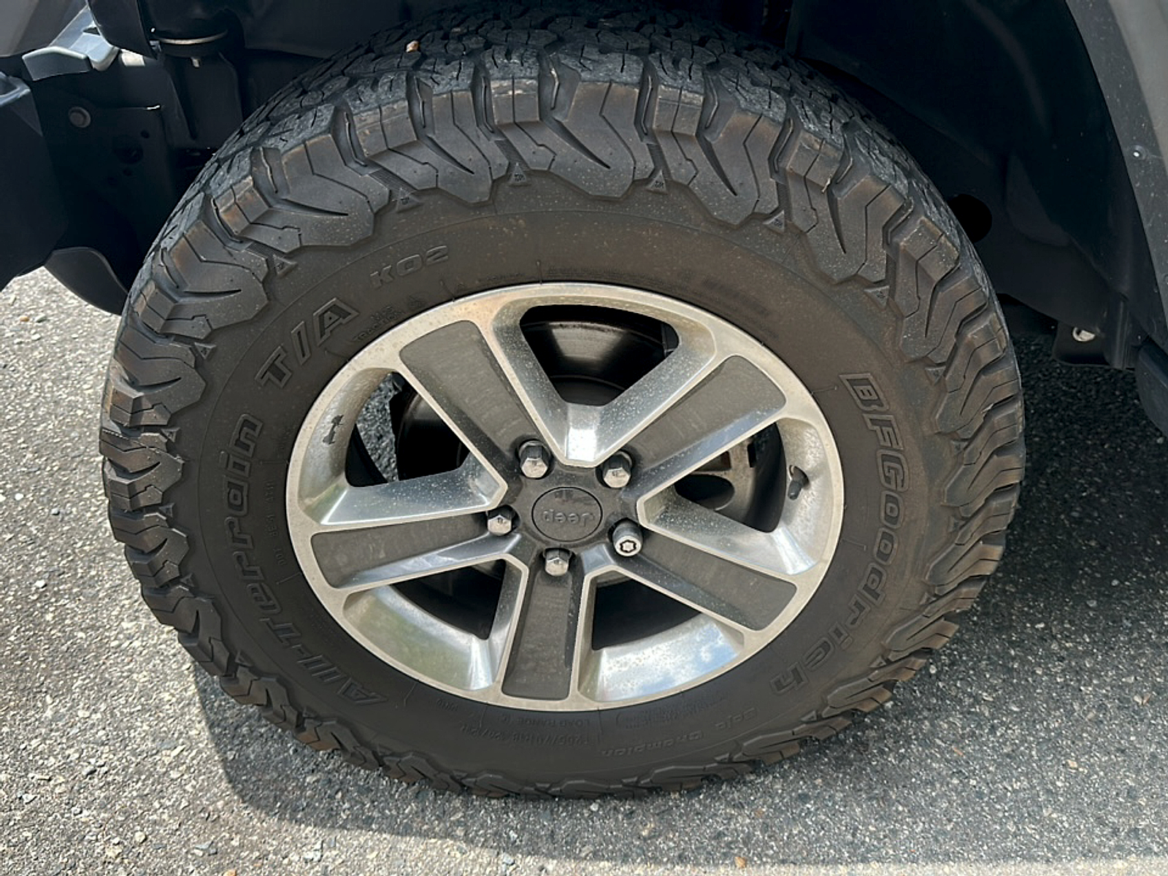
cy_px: 438
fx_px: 844
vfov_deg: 54.9
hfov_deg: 69.4
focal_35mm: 25
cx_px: 584
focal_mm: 6.86
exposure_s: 1/1147
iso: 80
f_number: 1.78
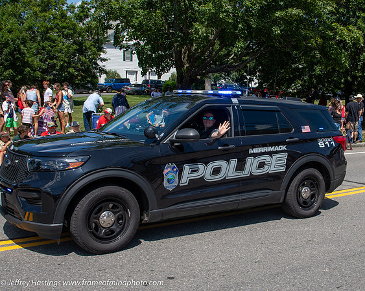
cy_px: 136
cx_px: 229
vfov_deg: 35.1
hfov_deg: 42.9
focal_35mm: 43
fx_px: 461
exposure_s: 1/1000
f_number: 9
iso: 400
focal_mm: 27
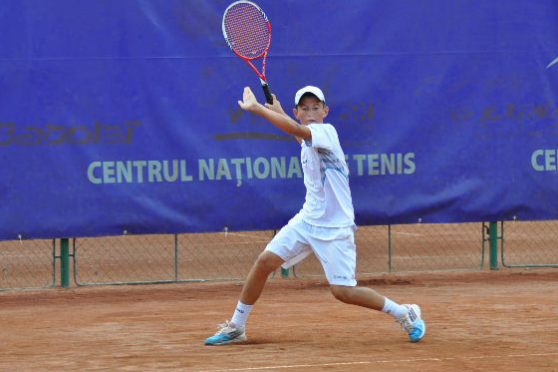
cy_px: 170
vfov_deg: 5.9
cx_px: 304
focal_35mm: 232
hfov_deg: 8.9
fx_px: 3588
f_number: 5.6
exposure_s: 1/500
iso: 400
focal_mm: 135
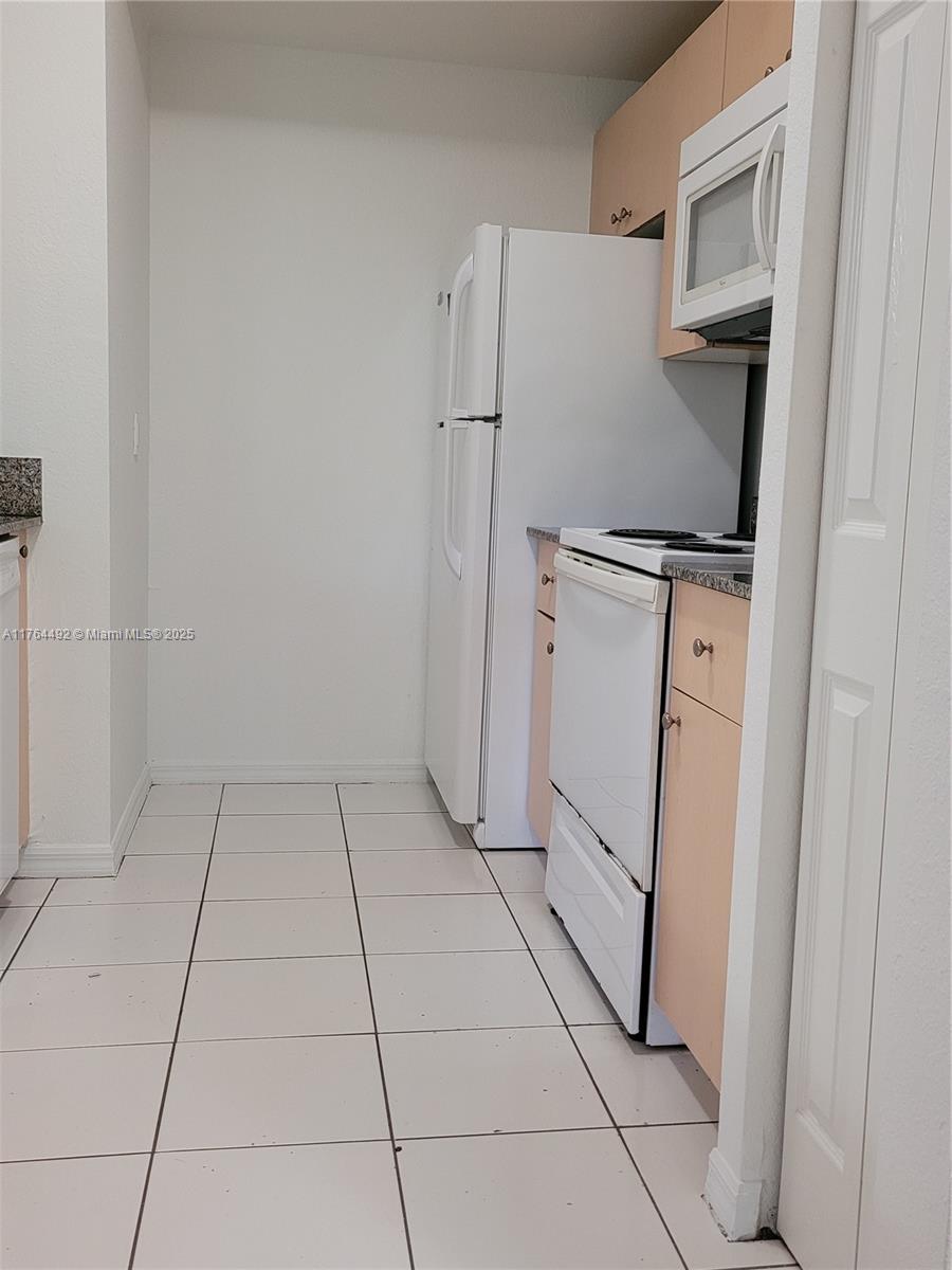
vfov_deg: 67.3
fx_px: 953
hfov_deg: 53.1
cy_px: 635
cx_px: 476
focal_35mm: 26
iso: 400
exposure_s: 1/40
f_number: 1.8
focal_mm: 5.4
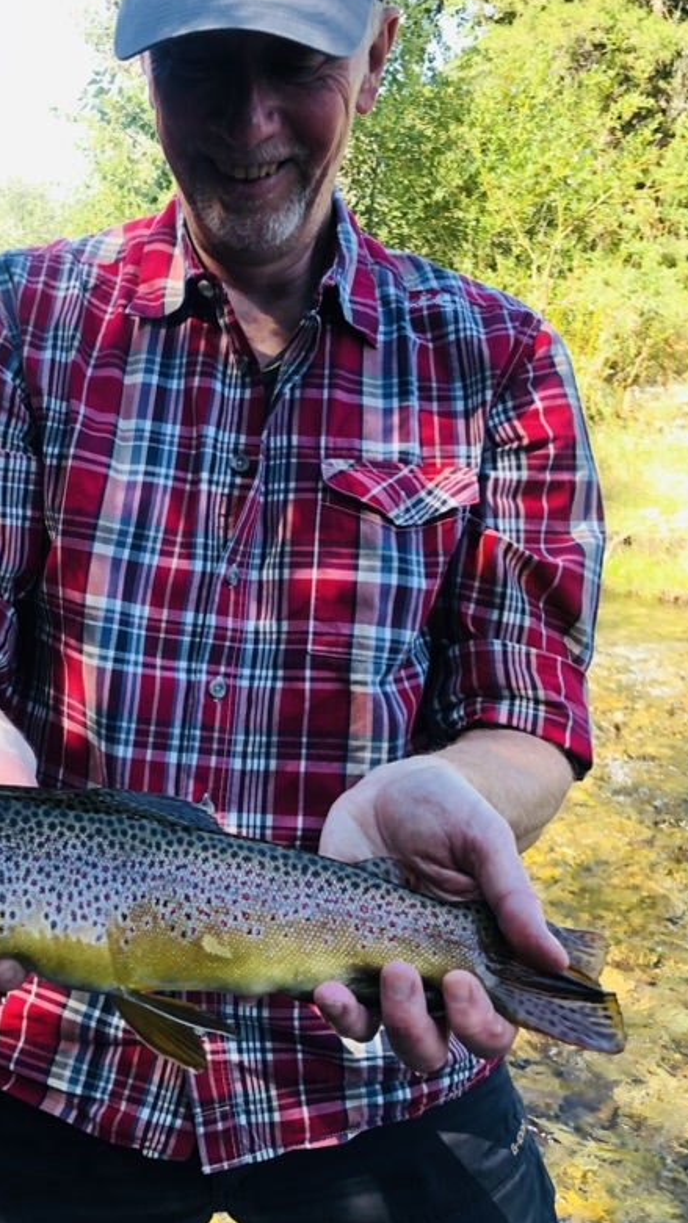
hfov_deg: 29.1
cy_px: 526
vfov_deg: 50.3
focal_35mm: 40
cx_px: 147
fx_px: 1298
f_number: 1.8
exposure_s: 1/120
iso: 50
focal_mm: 3.99
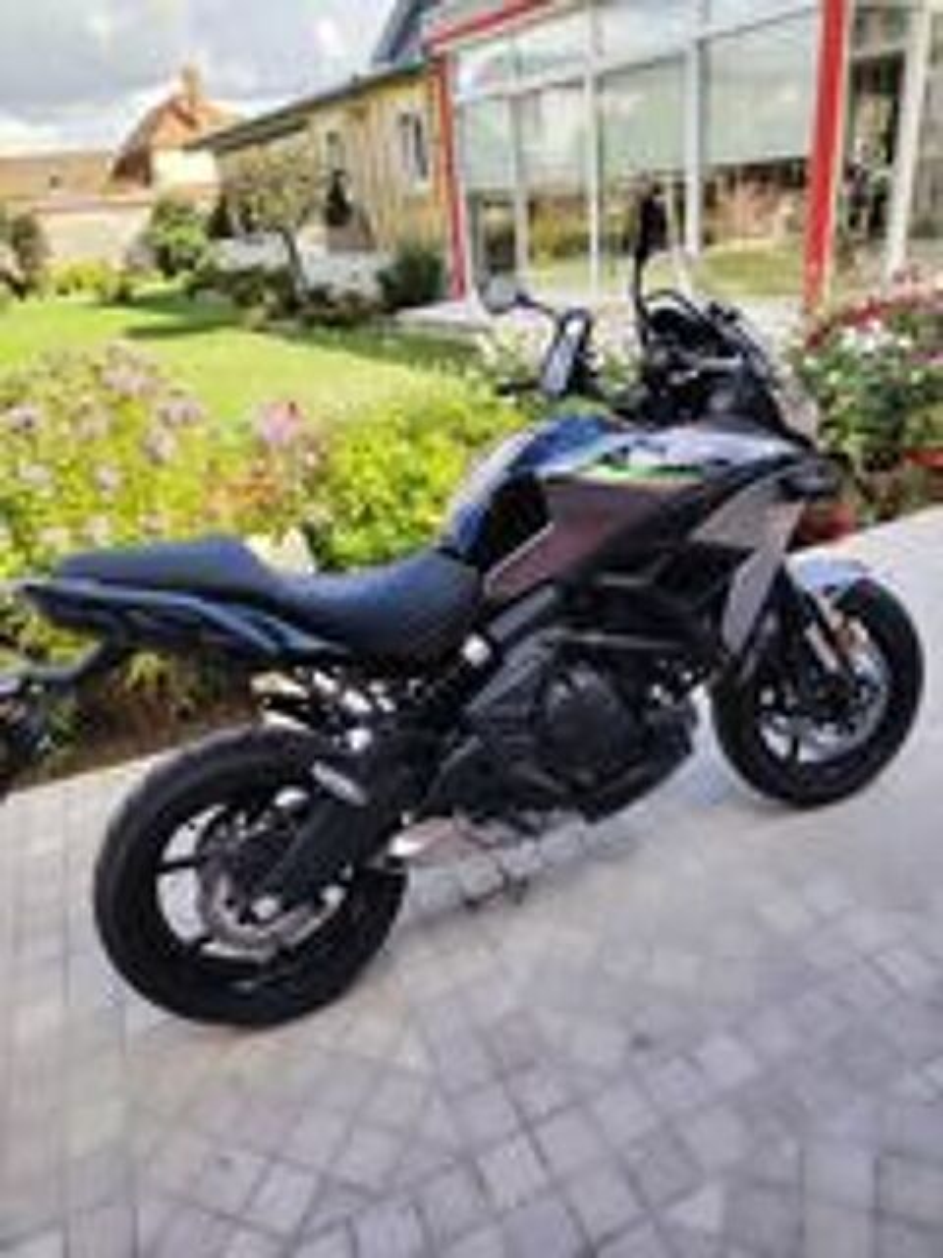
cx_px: 472
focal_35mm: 24
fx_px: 872
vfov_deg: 71.6
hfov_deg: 56.8
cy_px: 629
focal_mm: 5.25
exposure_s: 1/256
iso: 100
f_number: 1.75
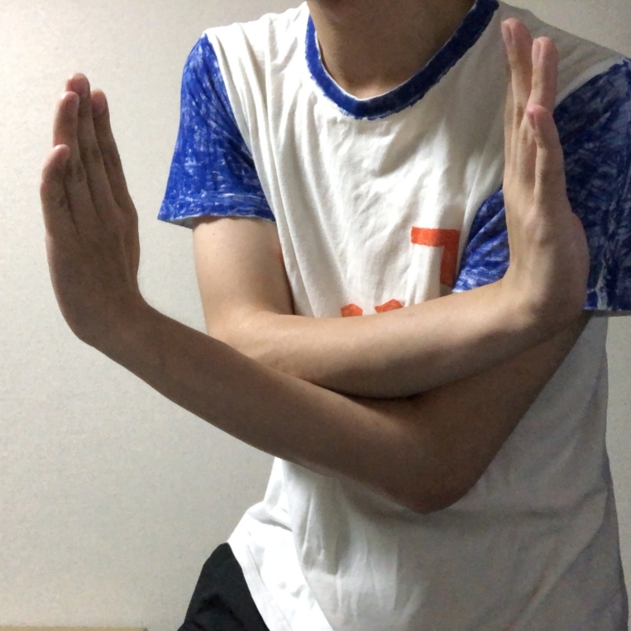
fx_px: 784
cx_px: 314
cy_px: 316
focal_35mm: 38
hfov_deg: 43.9
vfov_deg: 43.9
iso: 640
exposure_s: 1/30
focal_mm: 2.87
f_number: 2.2
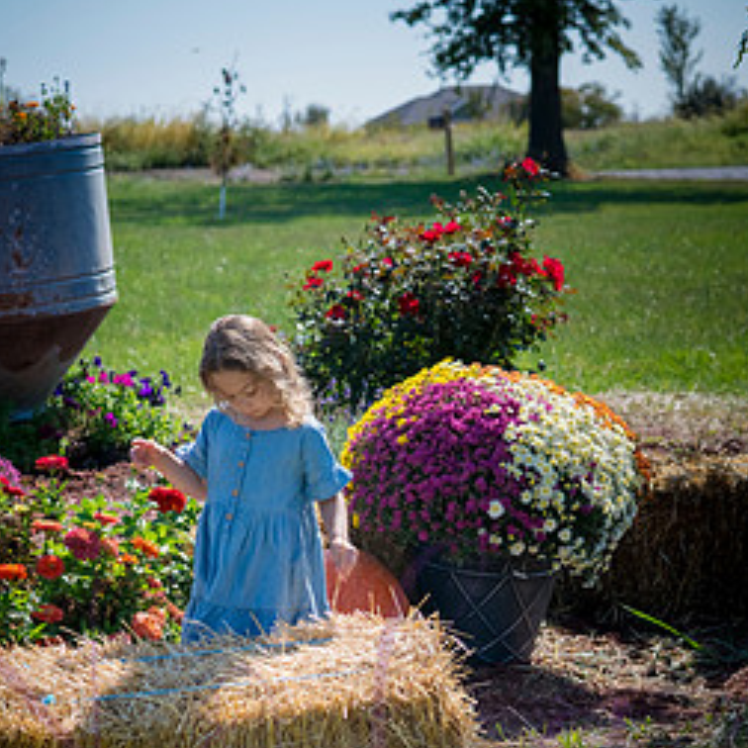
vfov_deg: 13.5
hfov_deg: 13.5
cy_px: 582
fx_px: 3154
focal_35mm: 129
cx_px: 312
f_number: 6.3
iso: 400
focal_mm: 85
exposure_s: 1/1250
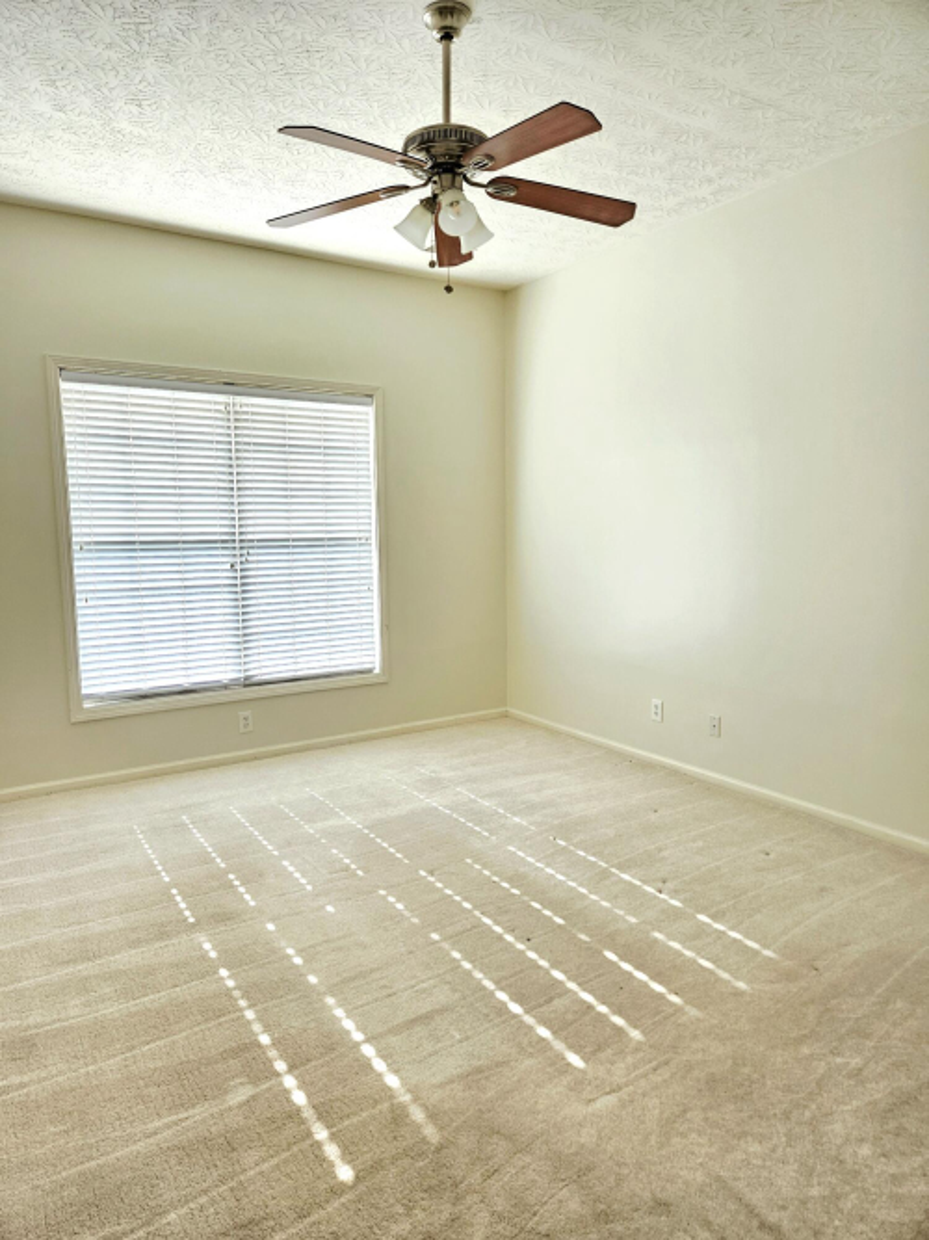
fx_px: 823
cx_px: 464
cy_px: 620
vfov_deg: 73.9
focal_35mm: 23
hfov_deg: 58.9
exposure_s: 1/182
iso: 200
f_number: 1.8
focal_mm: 5.4
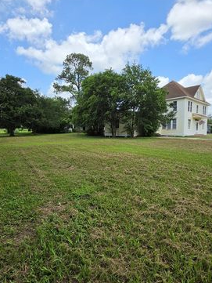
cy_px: 142
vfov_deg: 87.7
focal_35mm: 18
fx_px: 147
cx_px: 114
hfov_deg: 71.5
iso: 32
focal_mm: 2.2
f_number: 1.9
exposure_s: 1/1973
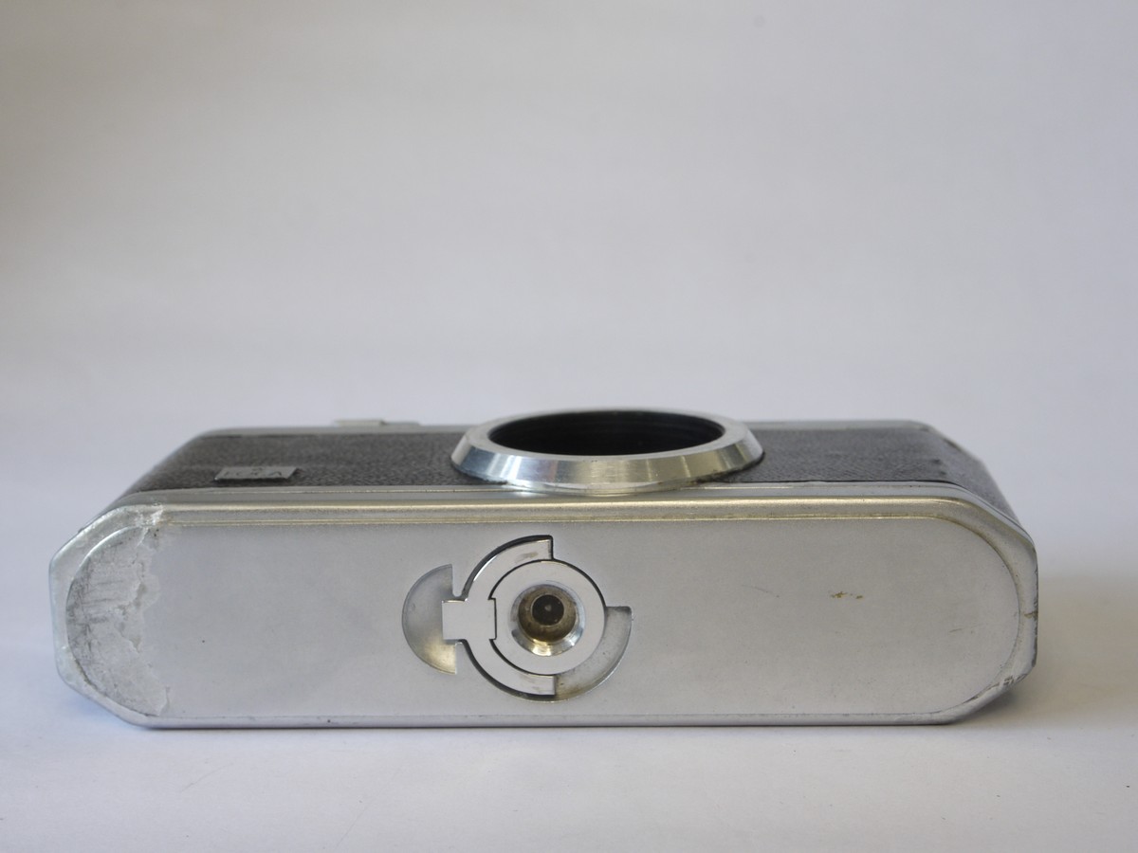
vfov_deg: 21.6
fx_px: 2235
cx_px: 569
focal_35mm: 68
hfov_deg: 28.6
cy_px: 426
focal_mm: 34
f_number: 9
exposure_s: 1/13
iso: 400
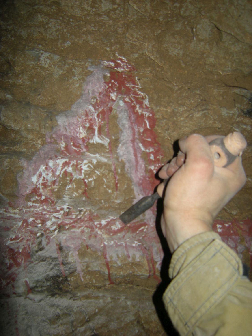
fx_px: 272
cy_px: 168
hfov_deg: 49.7
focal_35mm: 28
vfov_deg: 63.4
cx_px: 126
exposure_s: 1/60
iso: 64
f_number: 2.8
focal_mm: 4.7
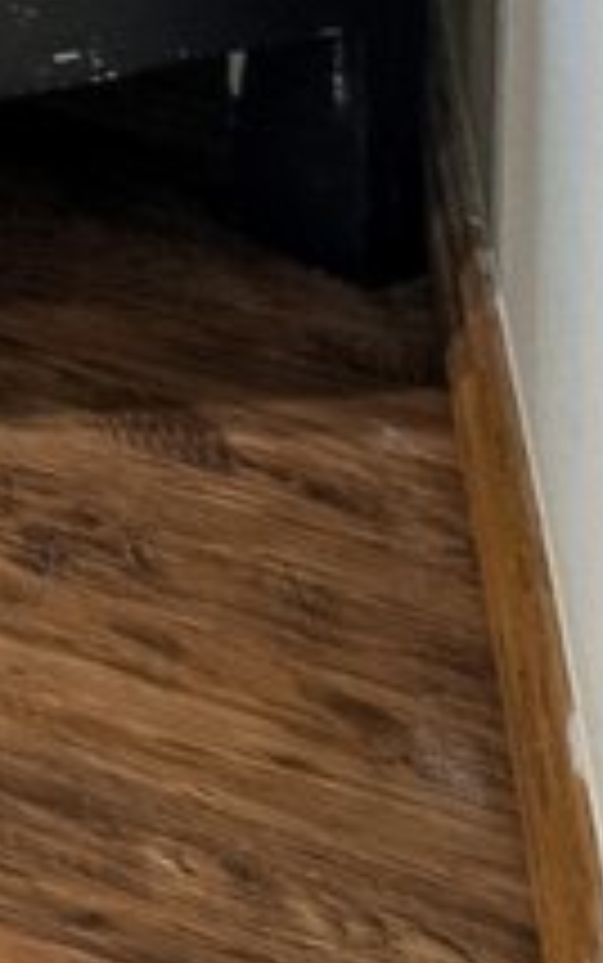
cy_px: -2054
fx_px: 4096
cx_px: -3474
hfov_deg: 4.6
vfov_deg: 9.7
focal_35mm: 156
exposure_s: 1/4
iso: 200
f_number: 8
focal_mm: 16
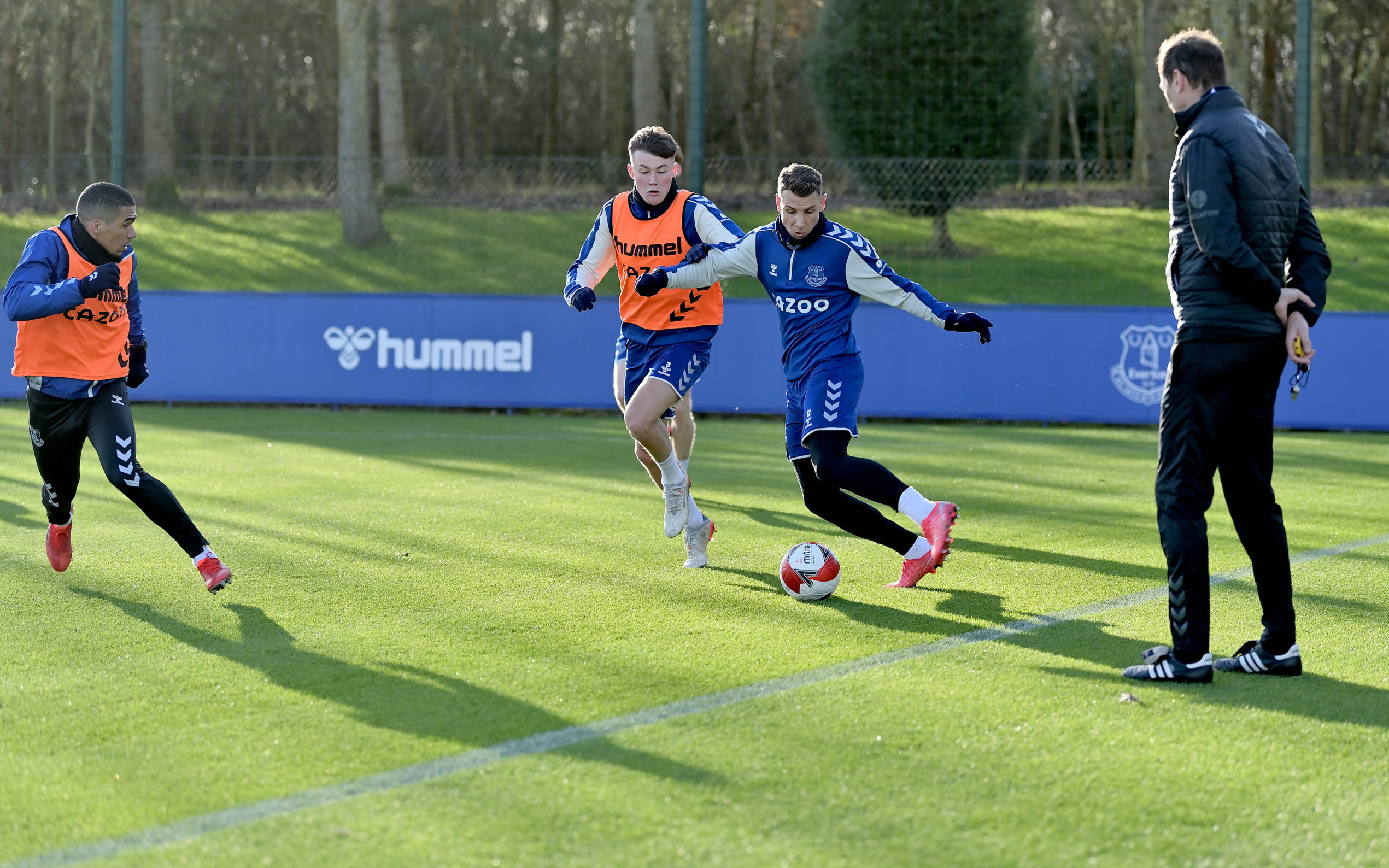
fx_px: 4353
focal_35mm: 115
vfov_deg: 11.4
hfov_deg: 18.1
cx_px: 699
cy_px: 417
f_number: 2.8
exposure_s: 1/1000
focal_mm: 112
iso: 250
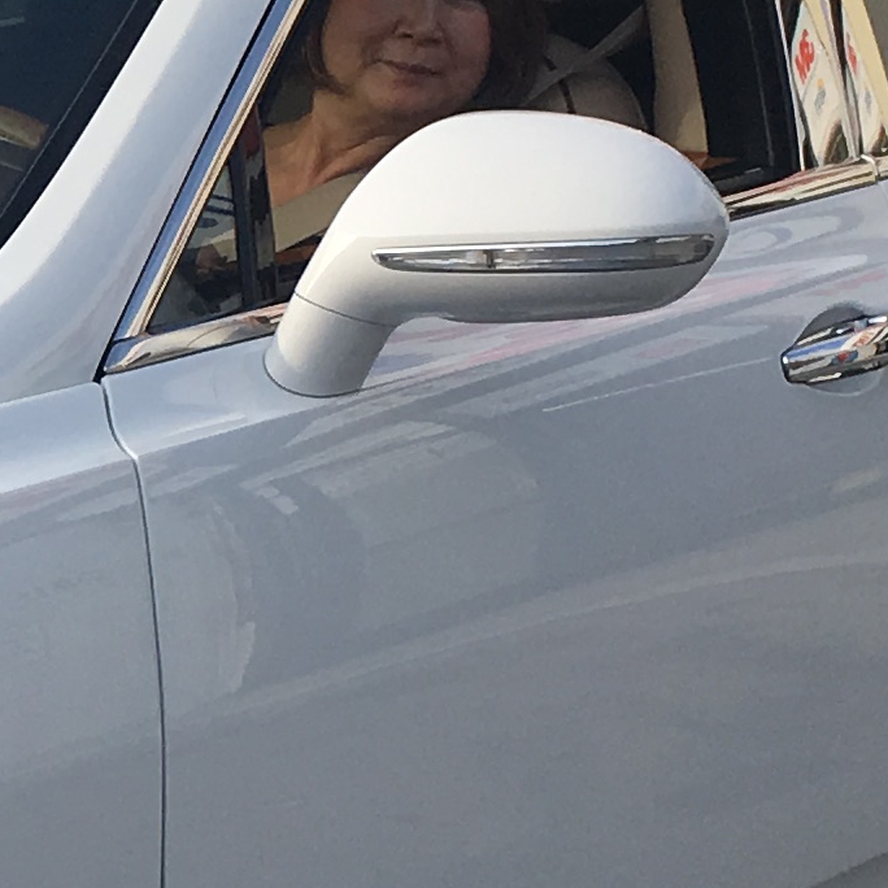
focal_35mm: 151
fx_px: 4382
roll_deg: -1.6
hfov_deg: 11.0
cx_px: -515
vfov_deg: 11.5
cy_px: 662
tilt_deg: -6.7
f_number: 2.2
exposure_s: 1/712
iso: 25
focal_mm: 4.15
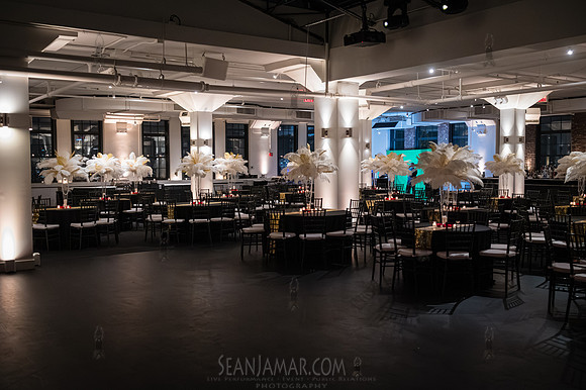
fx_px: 569
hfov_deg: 54.5
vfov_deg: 37.8
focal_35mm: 35
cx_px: 293
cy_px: 195
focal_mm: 35
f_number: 3.5
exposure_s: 1/320
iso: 12800
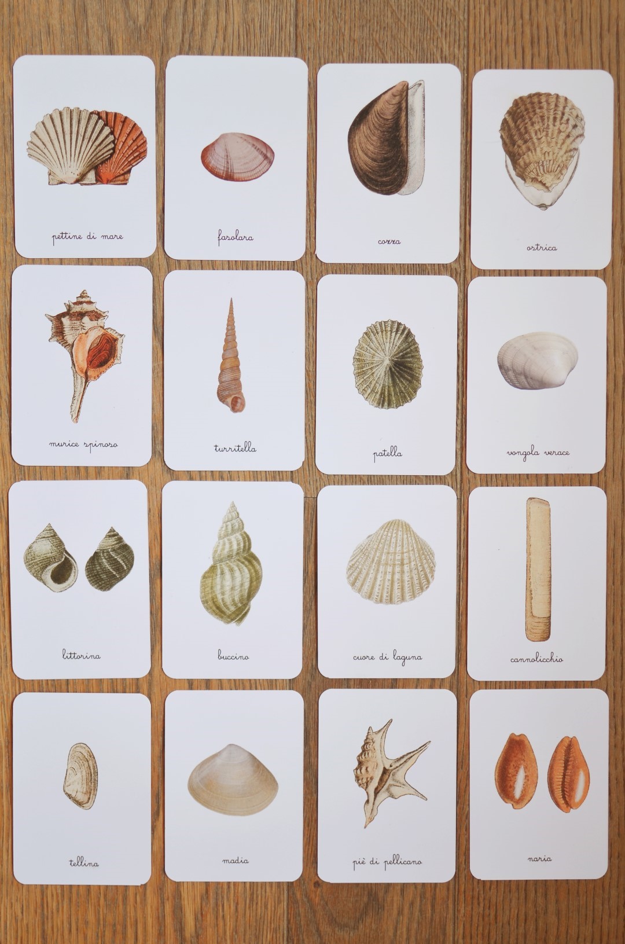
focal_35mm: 52
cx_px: 312
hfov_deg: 25.6
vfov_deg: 37.9
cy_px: 472
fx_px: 1374
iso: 140
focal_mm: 35
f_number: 1.8
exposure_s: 1/100
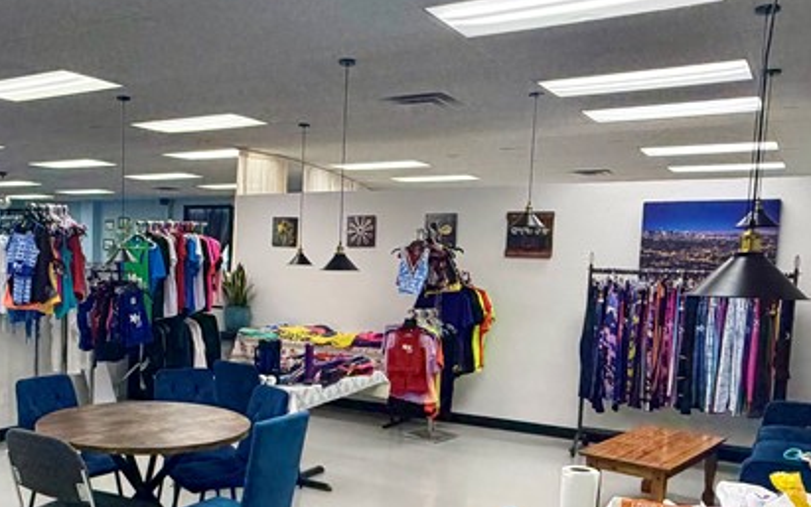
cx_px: 247
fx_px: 818
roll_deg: -1.2
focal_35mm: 37
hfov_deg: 51.4
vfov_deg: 34.0
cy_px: 349
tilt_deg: -6.5
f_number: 2.2
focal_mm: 2.22
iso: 160
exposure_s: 1/120
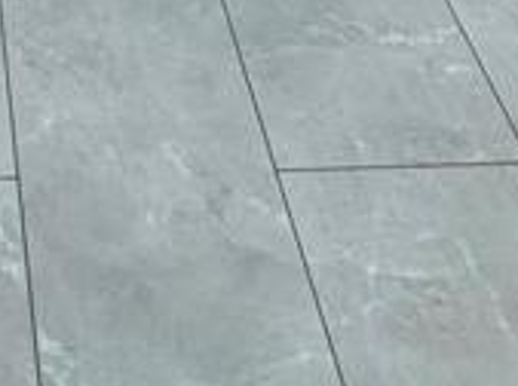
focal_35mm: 85
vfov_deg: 12.2
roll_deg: +0.4
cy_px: -640
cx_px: -74
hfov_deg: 21.7
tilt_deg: -19.6
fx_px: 1269
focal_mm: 2.22
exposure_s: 1/60
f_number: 2.2
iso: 200
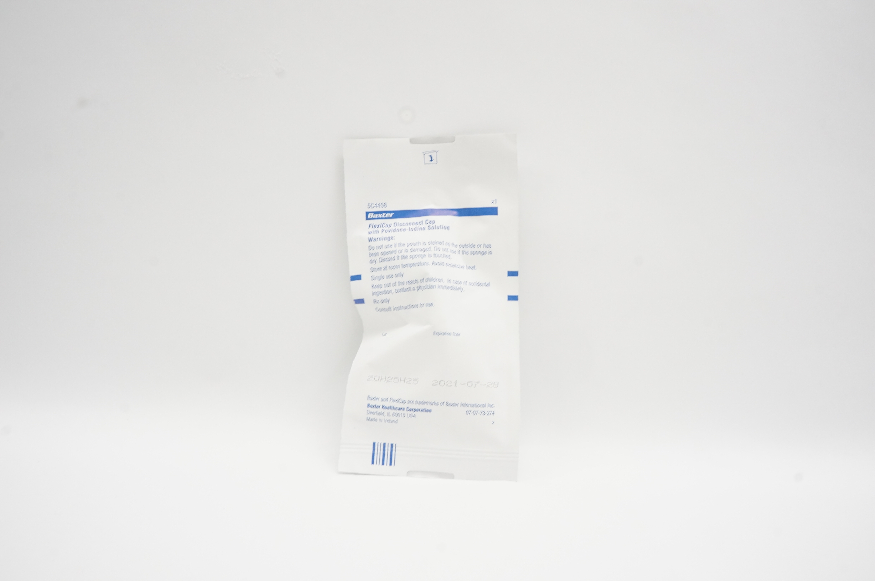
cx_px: 438
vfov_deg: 47.8
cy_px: 290
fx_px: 656
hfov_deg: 67.4
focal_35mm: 27
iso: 800
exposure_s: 1/25
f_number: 14
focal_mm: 18
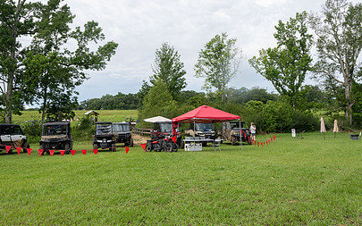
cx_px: 169
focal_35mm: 35
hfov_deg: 55.3
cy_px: 95
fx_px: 345
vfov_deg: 36.2
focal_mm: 24
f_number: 7.1
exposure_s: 1/100
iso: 64
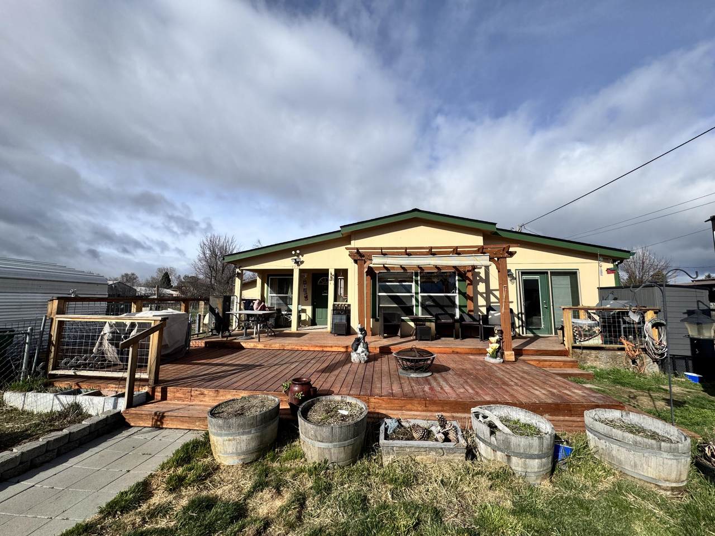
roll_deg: -0.8
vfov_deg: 85.7
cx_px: 358
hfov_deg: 102.1
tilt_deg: +5.9
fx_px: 289
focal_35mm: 14
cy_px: 268
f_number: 2.2
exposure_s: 1/3106
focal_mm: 2.22
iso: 50
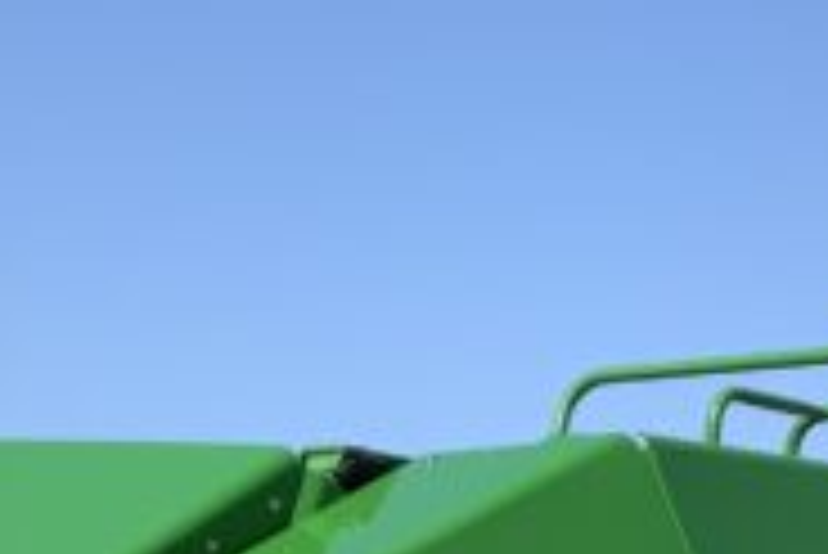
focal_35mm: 168
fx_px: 3867
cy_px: 1140
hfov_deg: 12.2
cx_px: 320
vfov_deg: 7.8
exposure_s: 1/1730
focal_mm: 3
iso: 16
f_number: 1.8
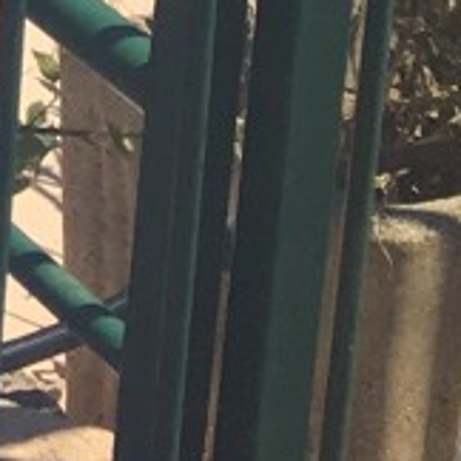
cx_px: -968
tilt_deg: -11.5
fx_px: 3812
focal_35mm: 253
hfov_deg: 6.3
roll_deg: -3.0
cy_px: -1144
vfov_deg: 6.1
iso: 25
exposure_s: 1/1709
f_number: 2.2
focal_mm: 4.15
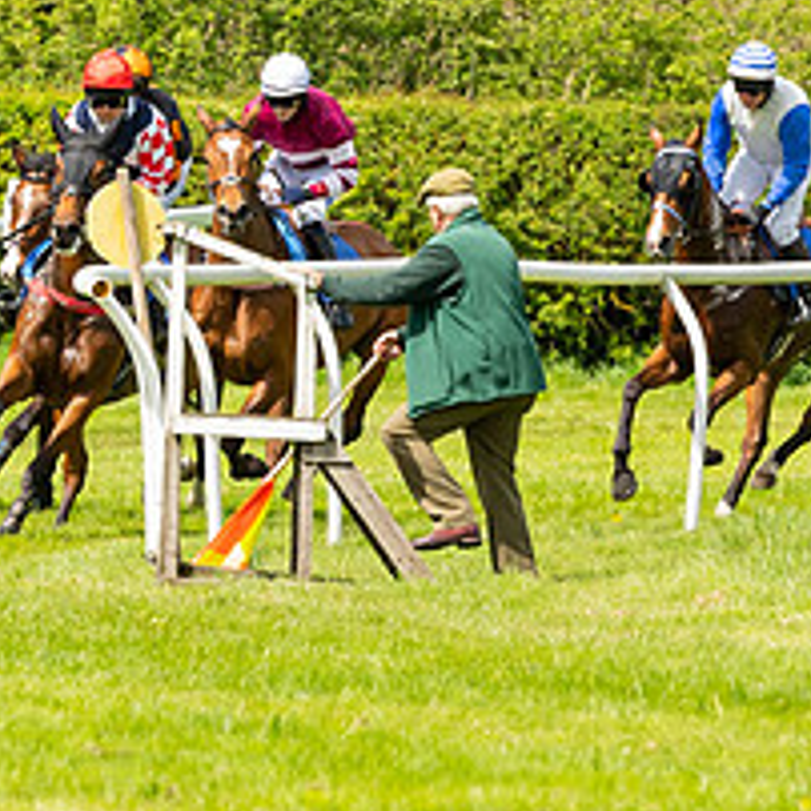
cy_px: 227
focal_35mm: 789
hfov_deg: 2.2
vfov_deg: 2.2
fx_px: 20913
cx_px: -194
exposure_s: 1/3200
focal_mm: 170
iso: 400
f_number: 4
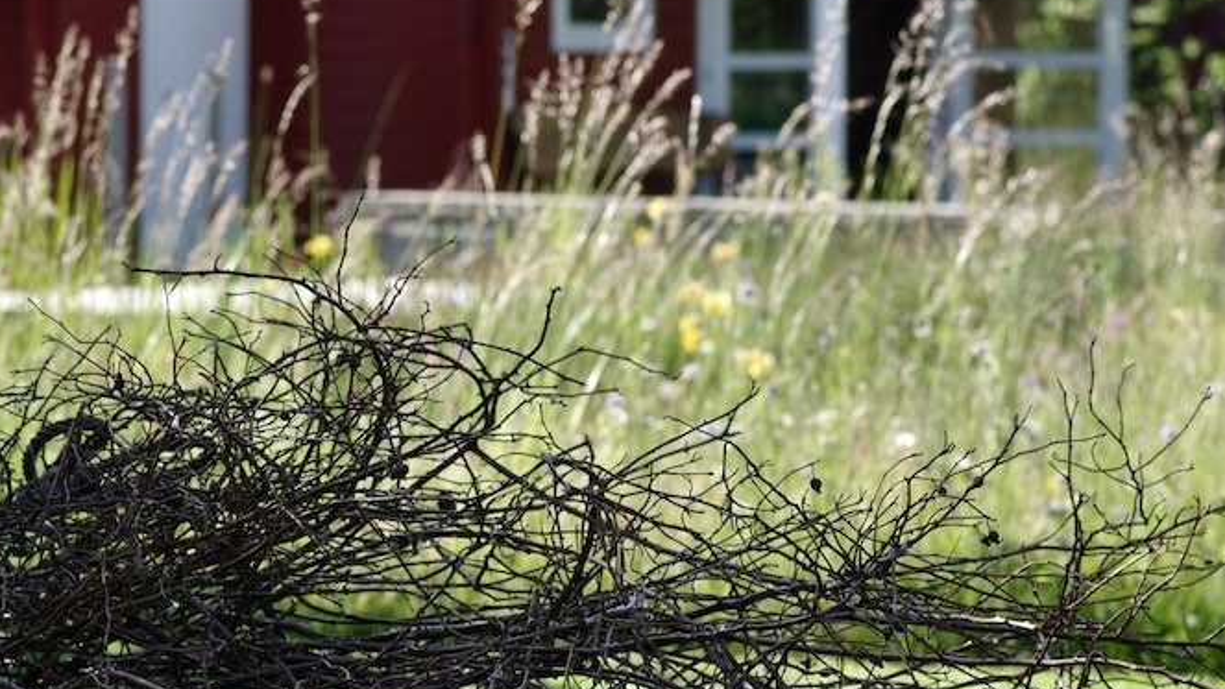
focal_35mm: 284
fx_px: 9225
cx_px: 205
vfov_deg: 4.3
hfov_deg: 7.6
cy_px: 443
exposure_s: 1/500
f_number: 6.3
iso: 400
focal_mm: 100
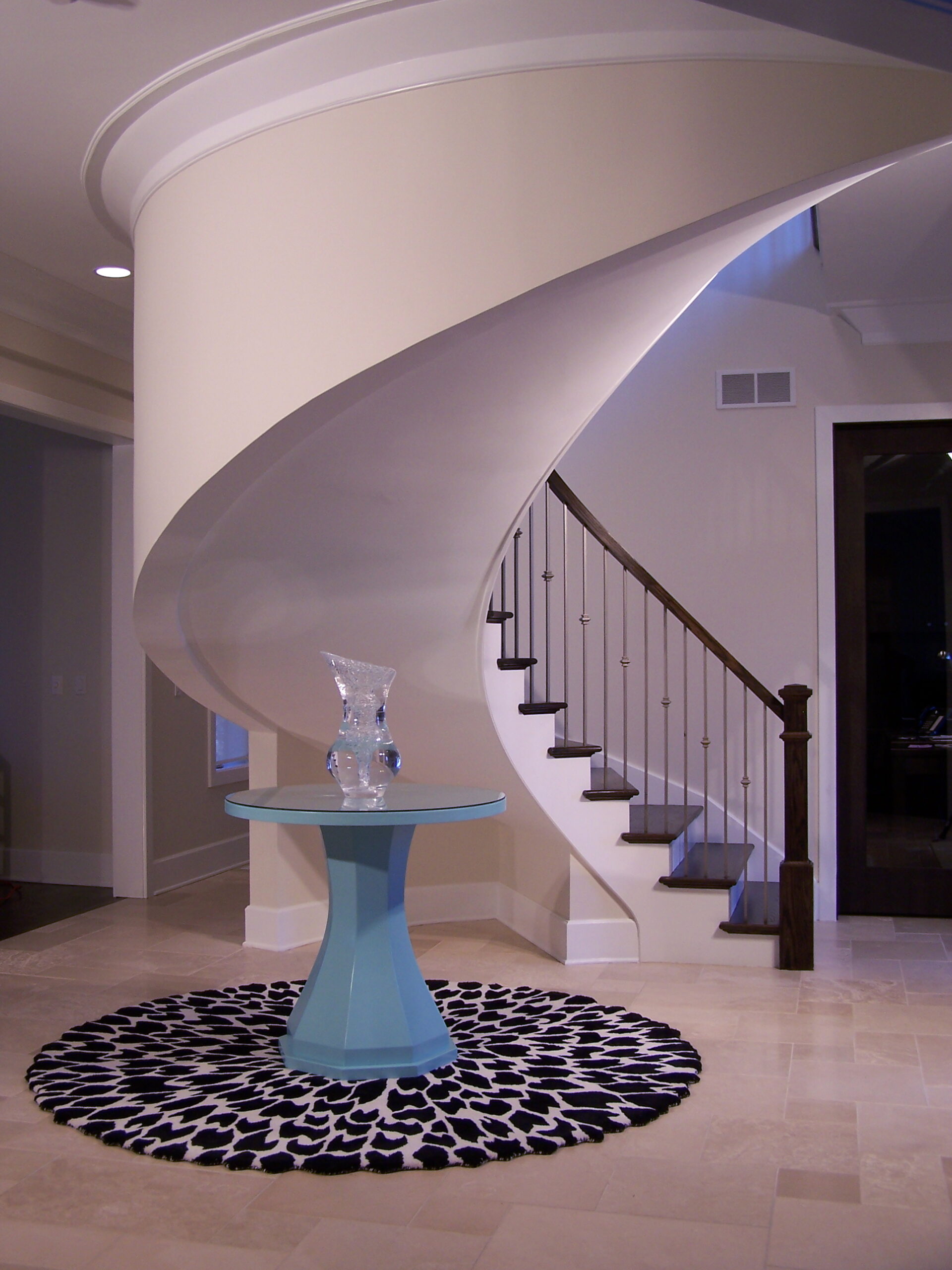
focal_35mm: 38
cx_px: 476
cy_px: 635
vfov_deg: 49.0
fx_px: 1393
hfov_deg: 37.7
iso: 80
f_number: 2.8
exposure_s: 1/40
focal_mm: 6.3
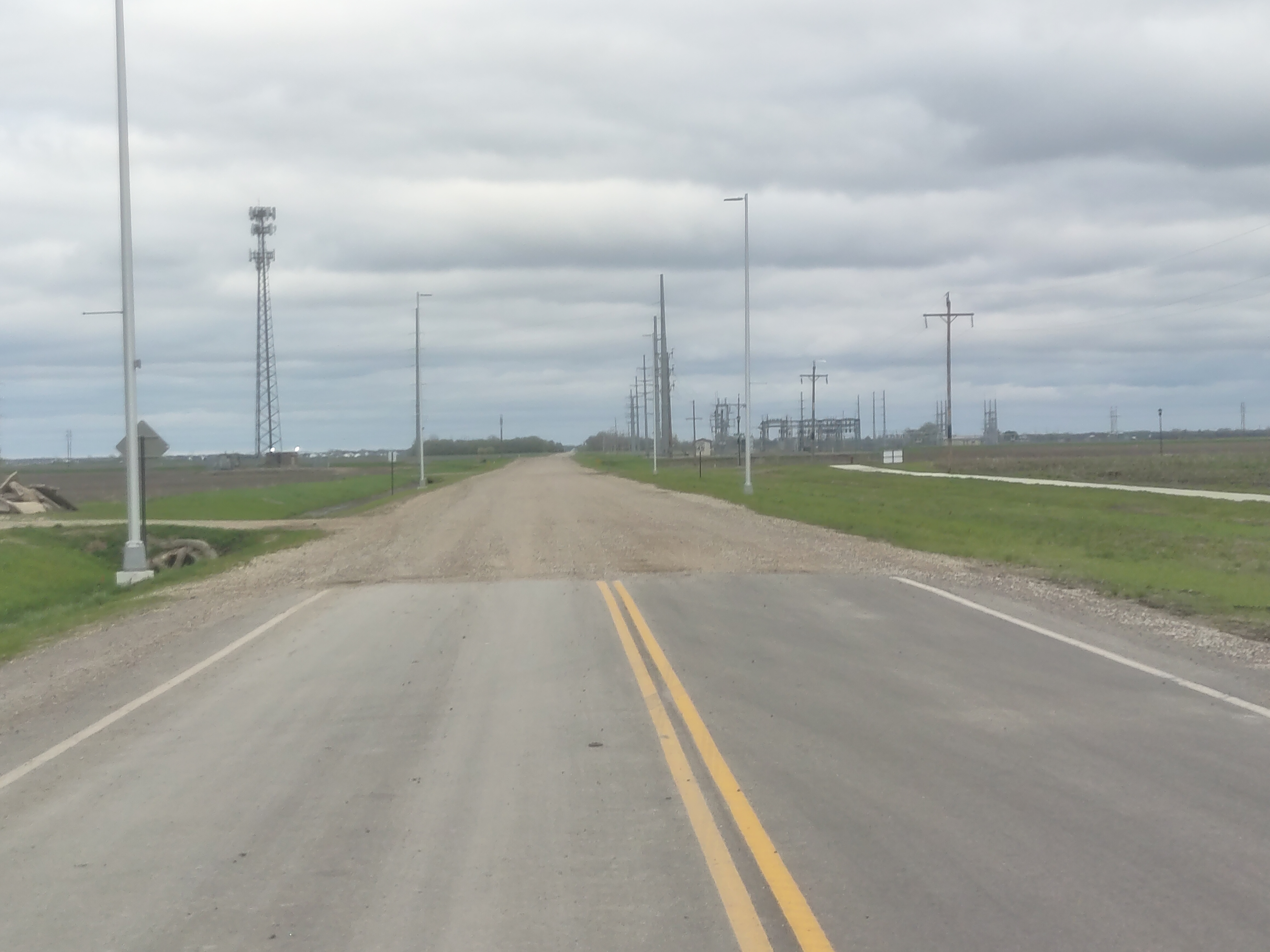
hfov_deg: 27.0
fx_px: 2642
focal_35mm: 72
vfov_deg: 20.4
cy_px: 476
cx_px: 635
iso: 50
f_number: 1.79
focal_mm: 4.7
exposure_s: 1/147
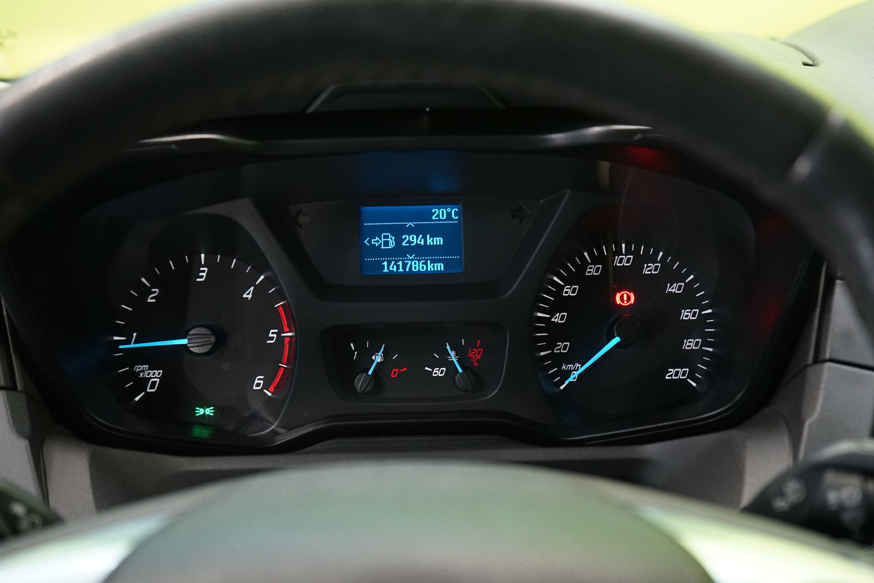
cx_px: 427
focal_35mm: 44
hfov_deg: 44.5
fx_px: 1068
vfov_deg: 30.5
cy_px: 303
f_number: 4
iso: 3200
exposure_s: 1/60
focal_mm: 40
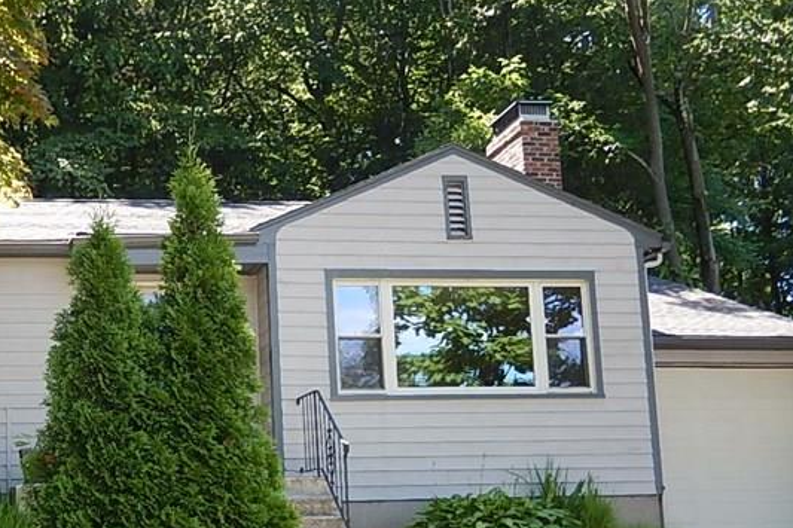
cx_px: 128
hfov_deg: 37.8
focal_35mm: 50
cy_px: 375
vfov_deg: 26.7
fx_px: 1101
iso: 125
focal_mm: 4.5
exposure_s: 1/200
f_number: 3.4
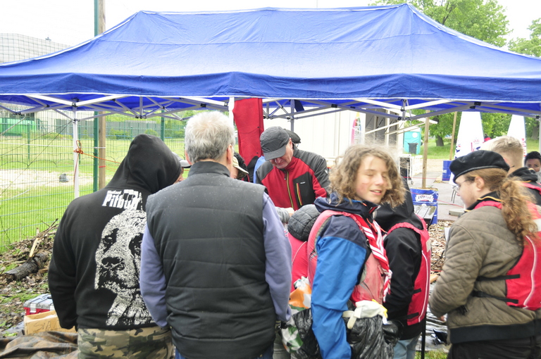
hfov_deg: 41.2
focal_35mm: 48
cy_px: 180
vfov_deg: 28.0
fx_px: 720
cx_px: 270
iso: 200
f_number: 4.5
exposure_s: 1/80
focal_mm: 32
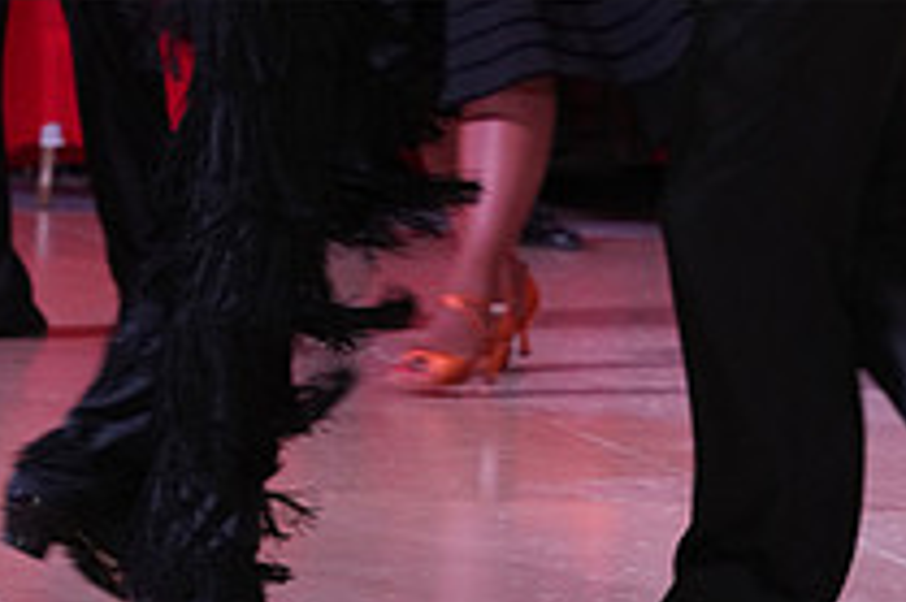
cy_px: -143
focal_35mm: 269
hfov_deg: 7.7
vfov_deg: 5.1
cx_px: 574
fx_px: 6764
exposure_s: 1/250
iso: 2000
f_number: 5
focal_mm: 97
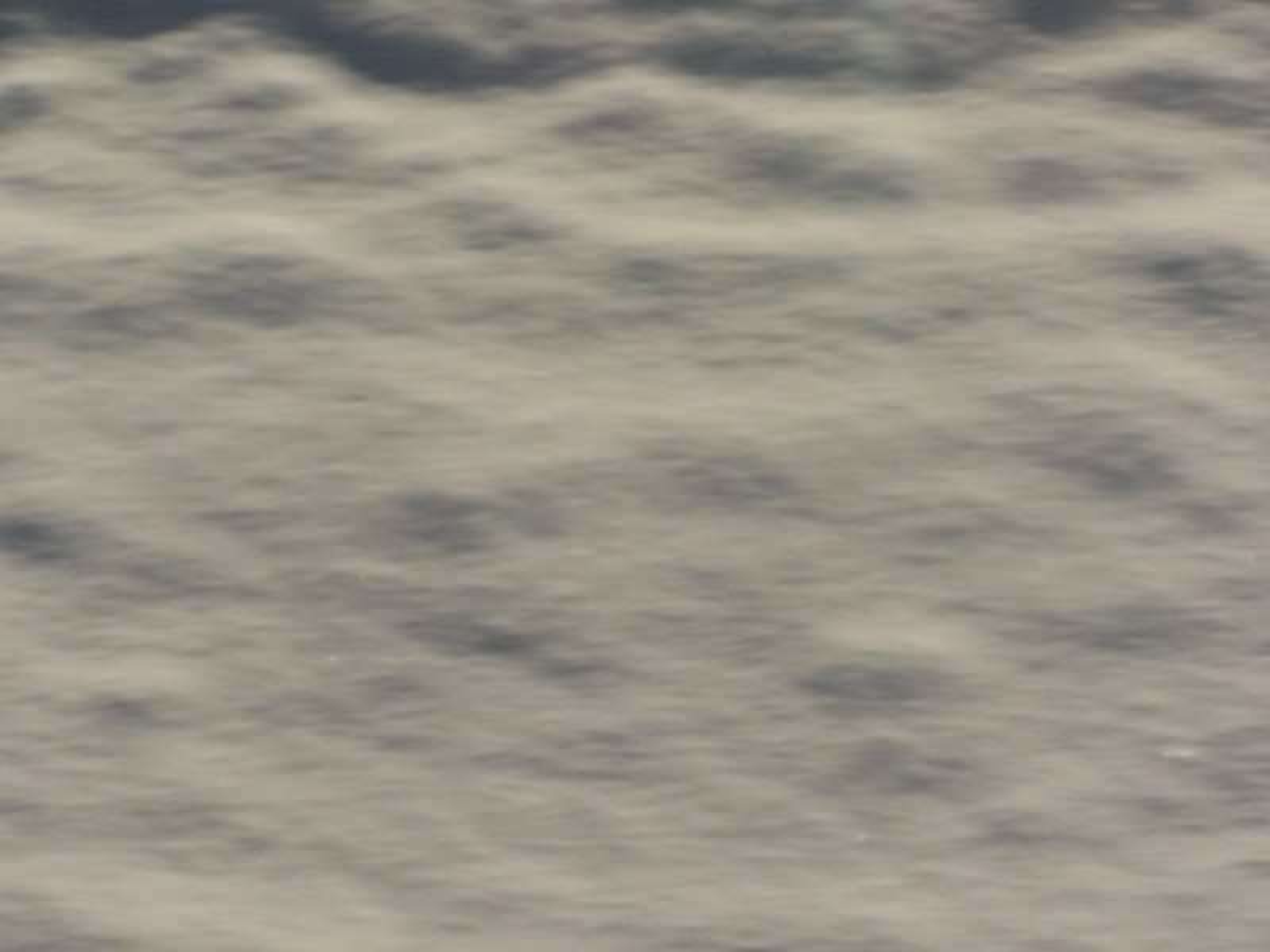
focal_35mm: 169
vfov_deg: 8.8
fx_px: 6200
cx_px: 635
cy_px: 476
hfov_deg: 11.7
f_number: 4.5
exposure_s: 1/750
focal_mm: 28
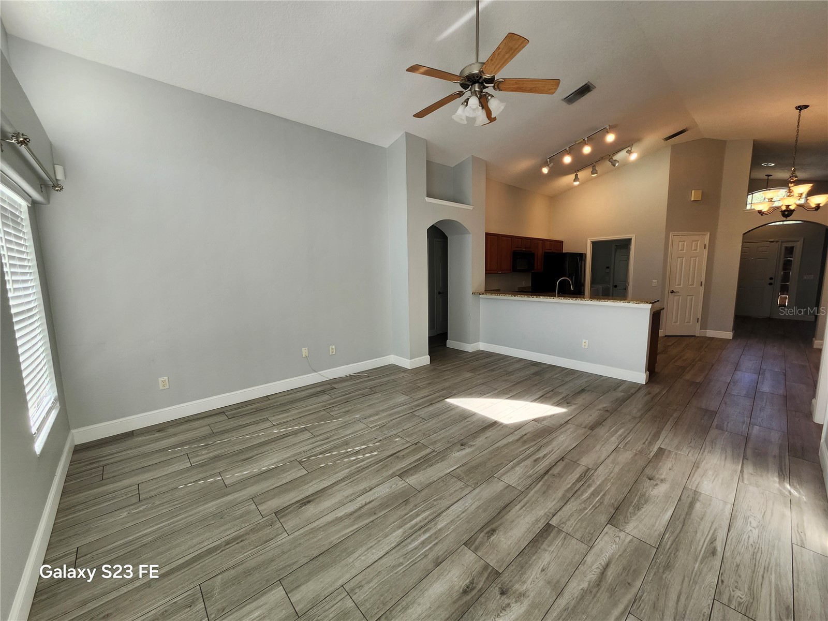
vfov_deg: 89.9
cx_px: 414
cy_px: 310
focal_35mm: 13
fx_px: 311
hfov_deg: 106.2
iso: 64
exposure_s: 1/120
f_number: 2.2
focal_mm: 1.74
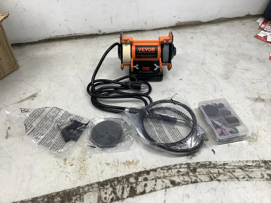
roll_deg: +0.4
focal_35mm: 31
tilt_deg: -44.7
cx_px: 136
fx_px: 243
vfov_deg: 45.4
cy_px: 102
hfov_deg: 58.4
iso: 64
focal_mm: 3.3
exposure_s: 1/120
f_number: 2.4
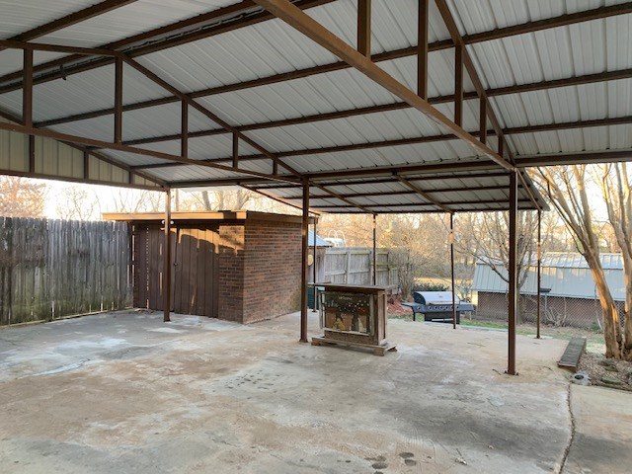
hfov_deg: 67.3
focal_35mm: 26
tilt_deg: -0.8
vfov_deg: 53.1
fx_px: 475
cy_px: 237
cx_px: 316
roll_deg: -0.3
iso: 100
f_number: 1.8
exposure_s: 1/120
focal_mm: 4.25
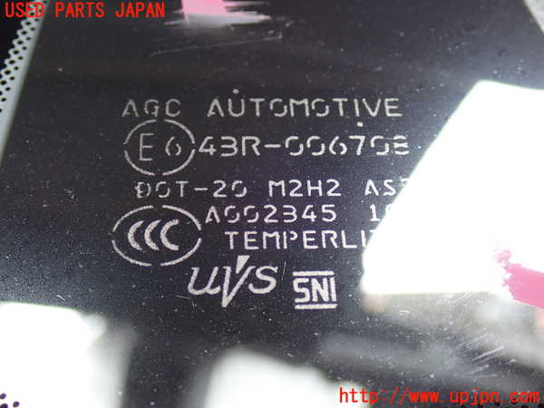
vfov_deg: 27.0
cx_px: 272
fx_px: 849
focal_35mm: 54
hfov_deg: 35.5
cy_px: 204
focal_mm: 9.65
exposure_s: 1/60
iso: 200
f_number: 3.3
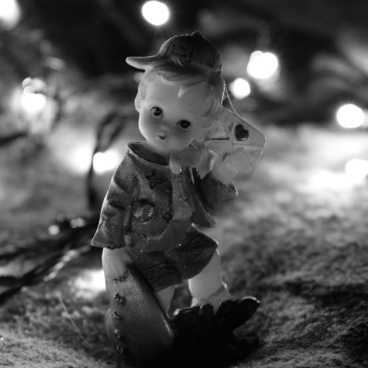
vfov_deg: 16.5
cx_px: 183
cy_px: 154
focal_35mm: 106
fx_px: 1271
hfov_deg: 16.5
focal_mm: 55
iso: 2800
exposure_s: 1/60
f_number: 5.6
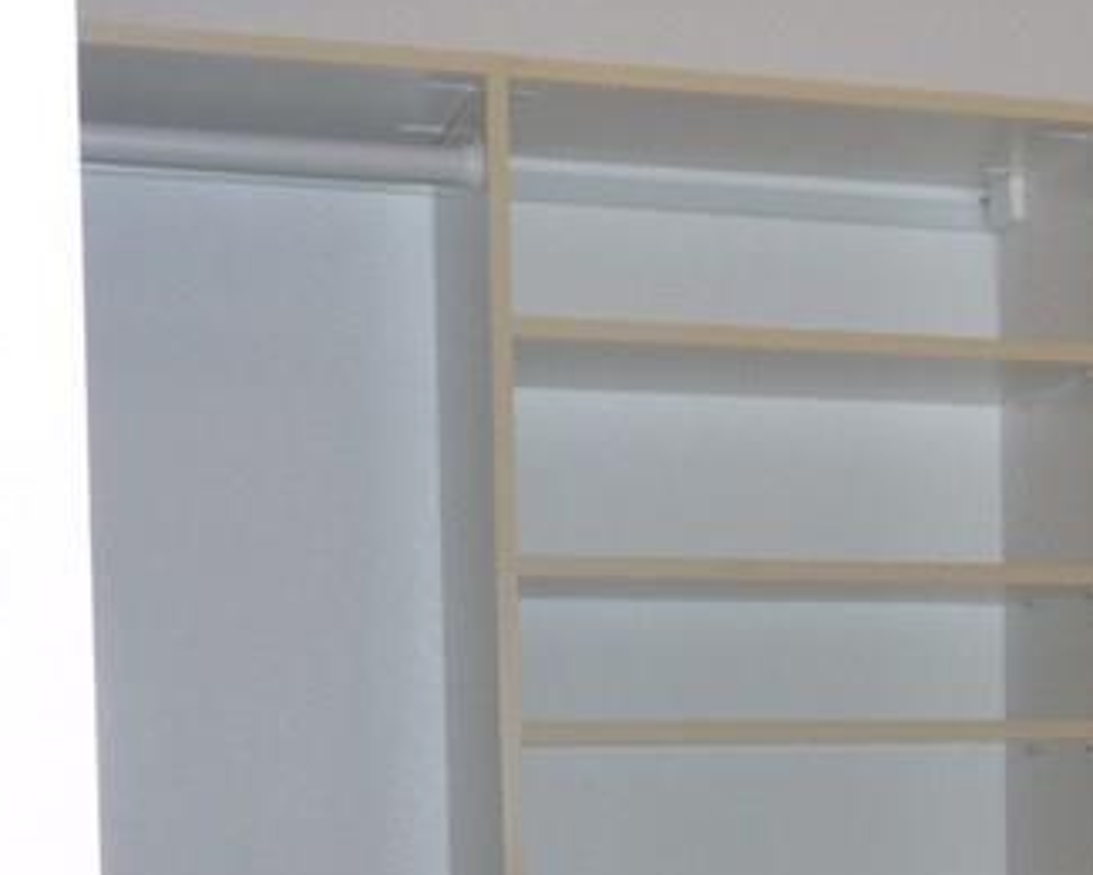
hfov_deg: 21.1
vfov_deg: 17.2
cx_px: 1221
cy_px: 1006
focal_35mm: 86
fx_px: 2782
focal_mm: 4.7
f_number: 3.3
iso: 100
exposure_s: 1/30
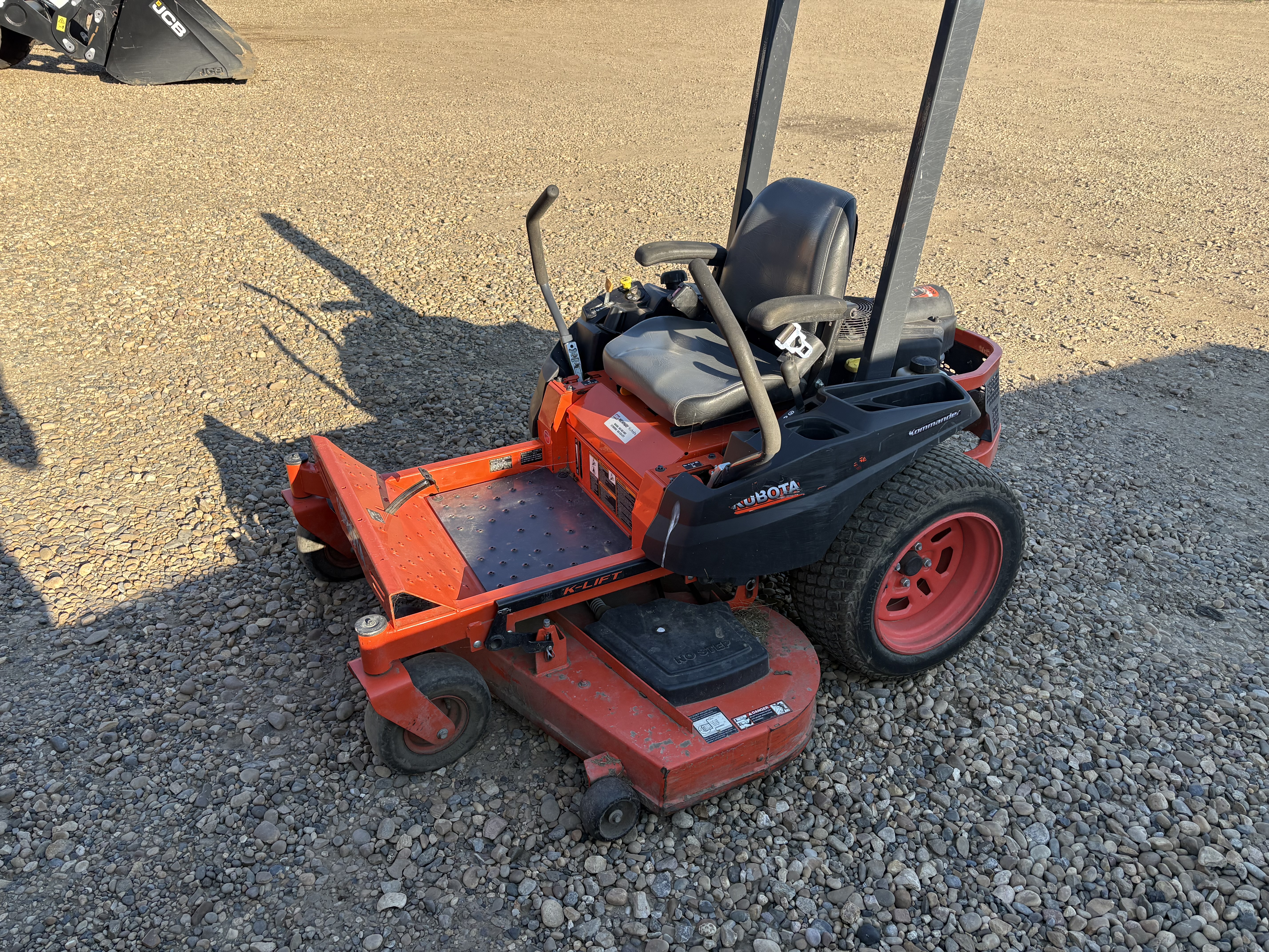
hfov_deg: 67.3
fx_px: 953
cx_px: 634
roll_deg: -2.6
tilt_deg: -23.5
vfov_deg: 53.1
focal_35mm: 26
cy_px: 476
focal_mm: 5.96
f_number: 1.6
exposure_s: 1/1117
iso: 50
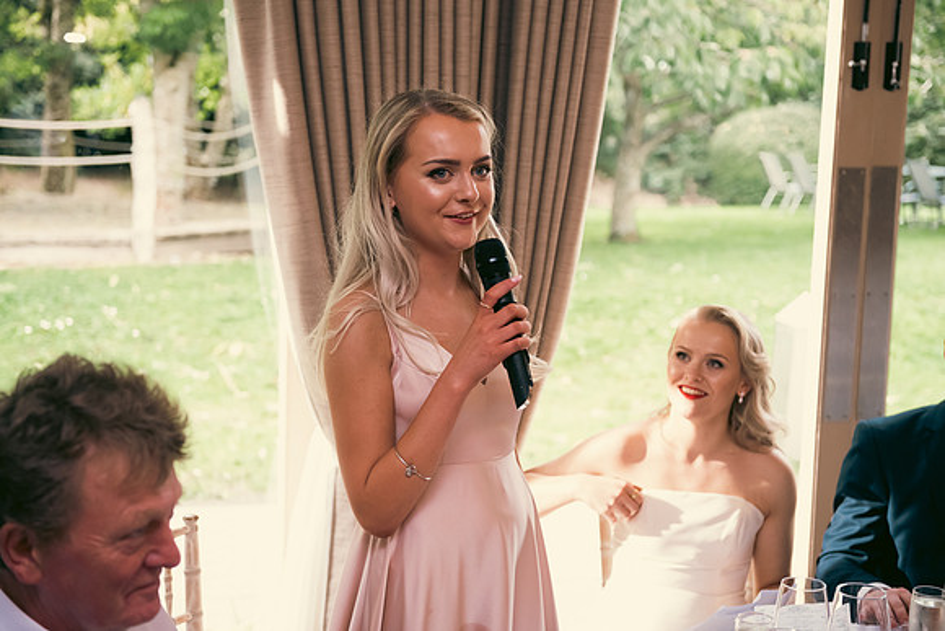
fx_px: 1470
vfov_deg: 24.2
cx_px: 472
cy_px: 316
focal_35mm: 56
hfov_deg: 35.6
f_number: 3.5
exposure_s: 1/160
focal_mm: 56
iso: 800
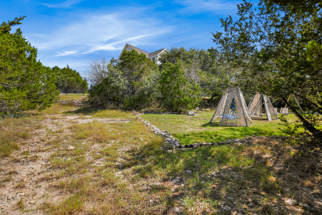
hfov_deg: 95.0
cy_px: 108
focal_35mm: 16
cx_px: 161
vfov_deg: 72.1
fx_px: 148
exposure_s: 1/500
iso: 125
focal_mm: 11
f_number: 5.6
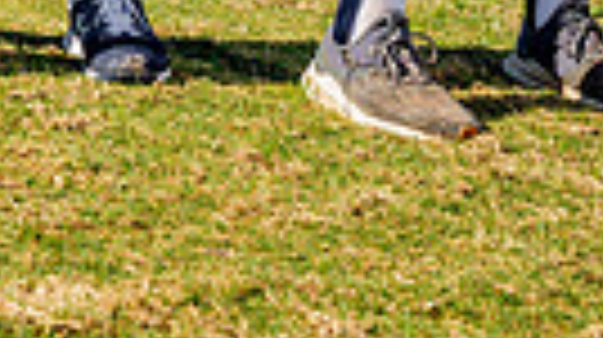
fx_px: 1916
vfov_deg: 8.6
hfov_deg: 17.6
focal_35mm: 120
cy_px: -617
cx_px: 72
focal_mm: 34
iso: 100
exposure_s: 1/250
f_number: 6.3
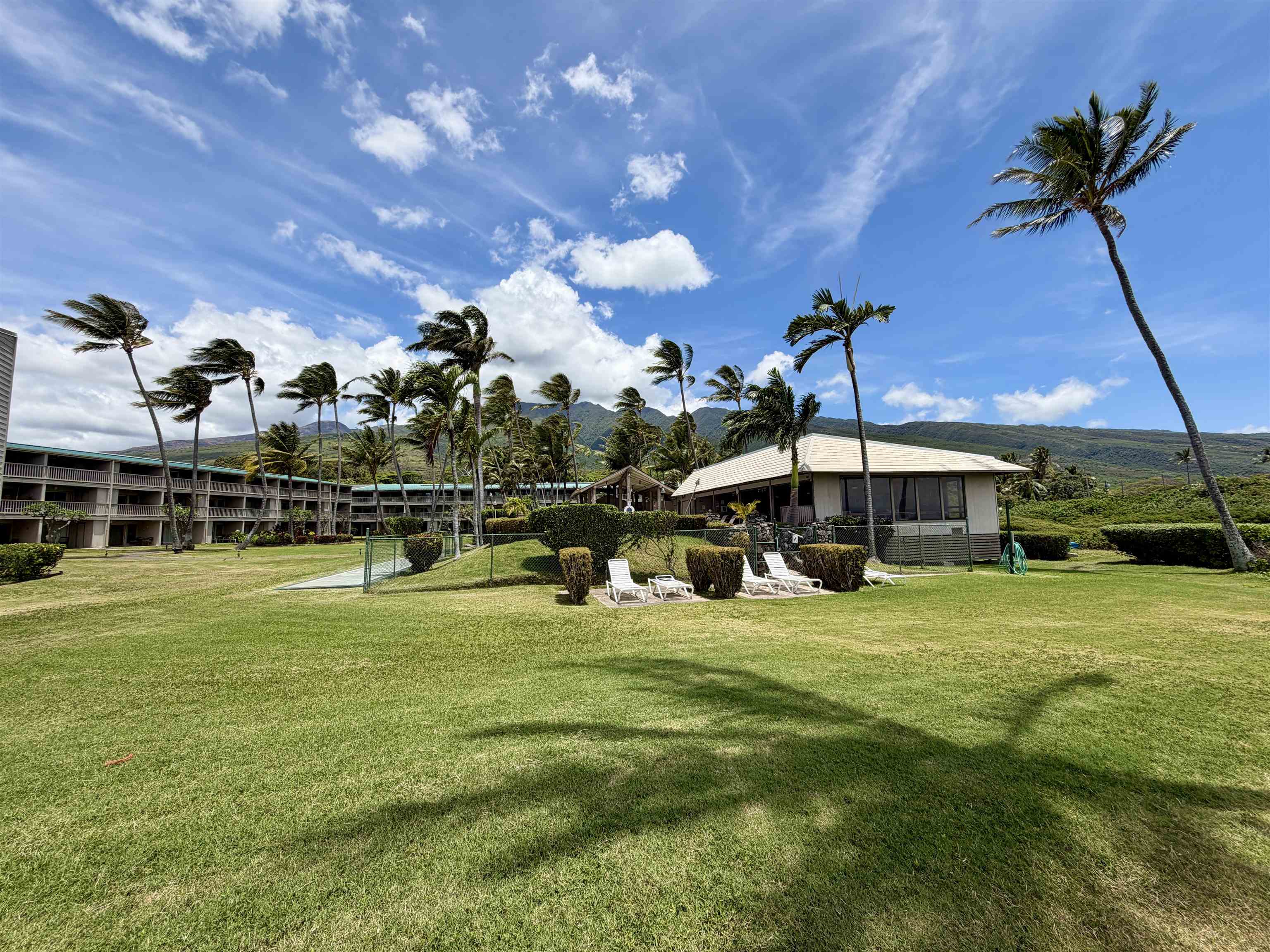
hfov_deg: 102.1
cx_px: 635
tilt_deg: +6.1
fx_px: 514
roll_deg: +1.1
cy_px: 476
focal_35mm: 14
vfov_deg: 85.7
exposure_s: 1/970
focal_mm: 2.22
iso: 20
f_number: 2.2
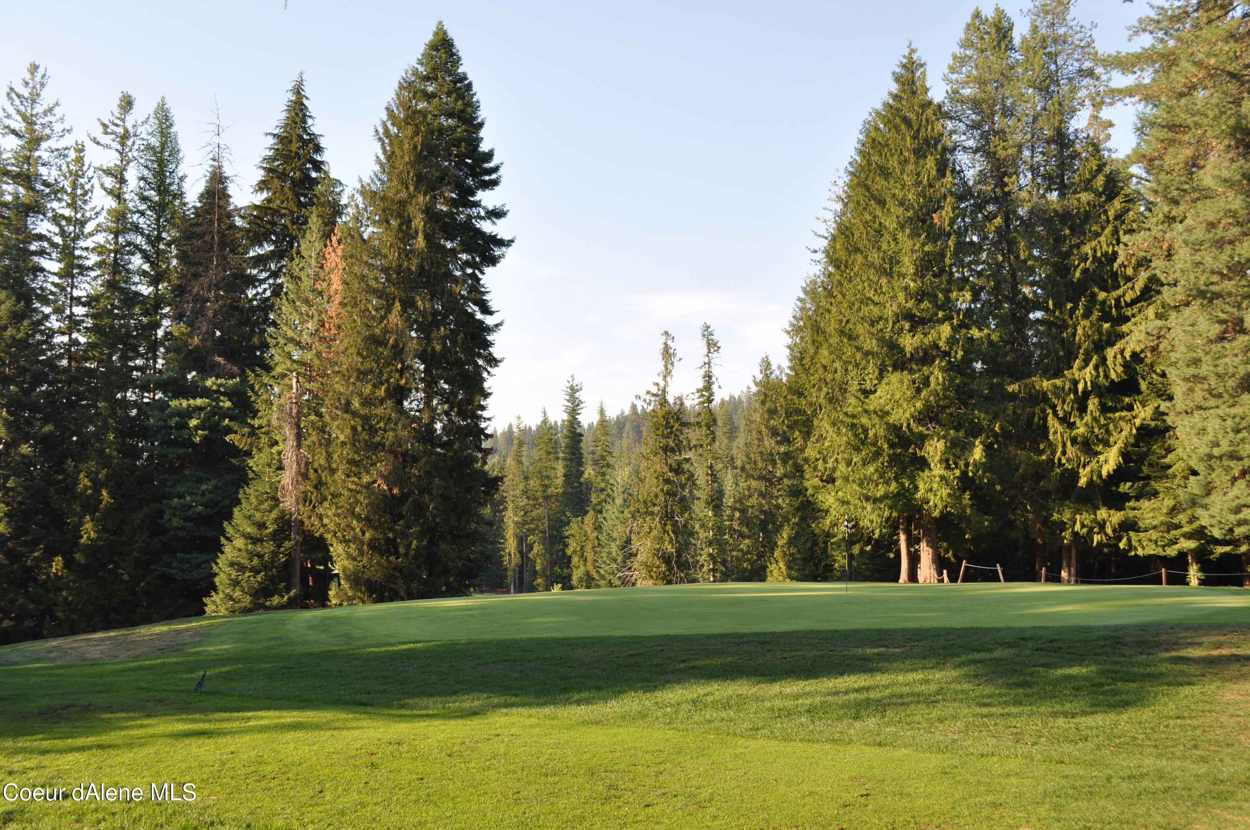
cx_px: 625
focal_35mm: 36
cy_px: 415
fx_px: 1248
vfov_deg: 36.8
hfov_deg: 53.2
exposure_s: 1/200
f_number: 7.1
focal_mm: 24
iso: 200
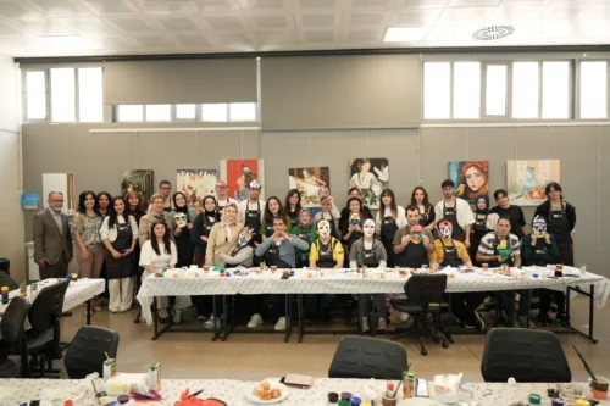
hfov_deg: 69.2
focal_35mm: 26
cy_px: 203
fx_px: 442
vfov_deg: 49.4
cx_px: 305
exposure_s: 1/320
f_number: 2.8
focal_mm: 26.1
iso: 1000
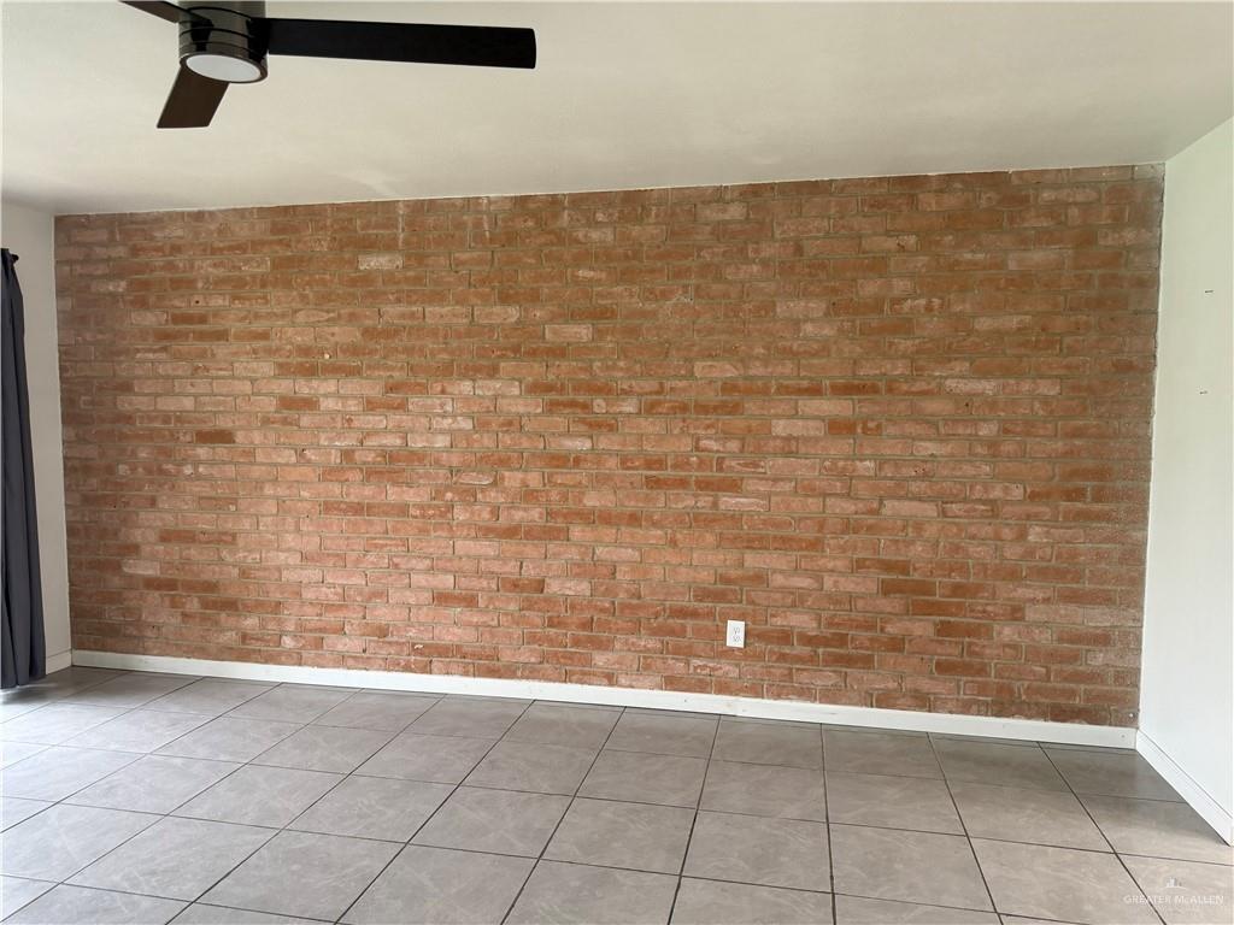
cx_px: 617
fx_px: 856
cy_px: 462
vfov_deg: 56.8
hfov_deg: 71.6
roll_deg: -0.5
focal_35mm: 24
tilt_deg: -4.9
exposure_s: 1/60
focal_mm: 6.76
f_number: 1.78
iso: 200
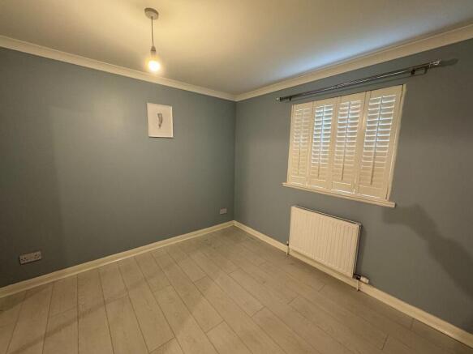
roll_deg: -1.3
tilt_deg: -8.2
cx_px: 236
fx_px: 191
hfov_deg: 102.1
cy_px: 177
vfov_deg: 85.7
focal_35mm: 14
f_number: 2.2
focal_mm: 2.22
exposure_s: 1/50
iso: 320
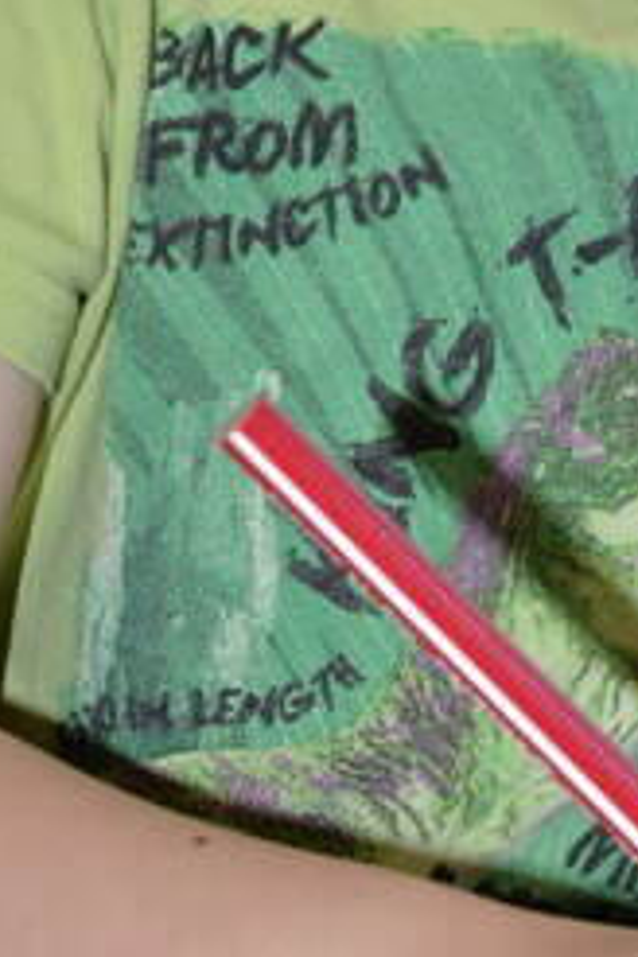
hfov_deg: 6.7
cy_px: -222
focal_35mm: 203
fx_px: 5396
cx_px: 854
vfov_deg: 10.0
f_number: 11
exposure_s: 1/80
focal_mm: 52
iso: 640
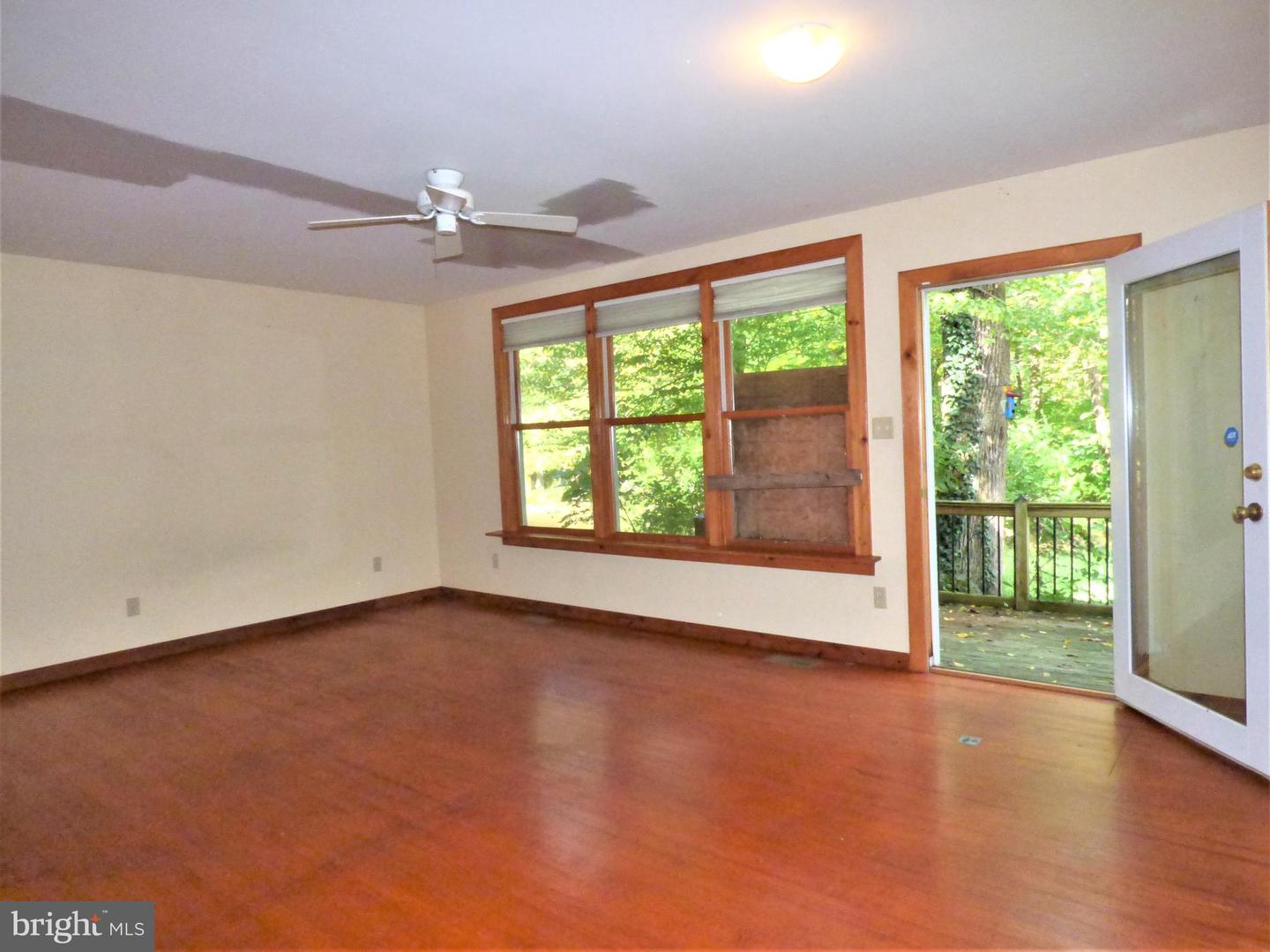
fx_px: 734
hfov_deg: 81.8
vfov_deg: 65.9
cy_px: 476
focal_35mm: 20
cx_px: 635
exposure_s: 1/60
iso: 800
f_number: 7.1
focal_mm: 3.58
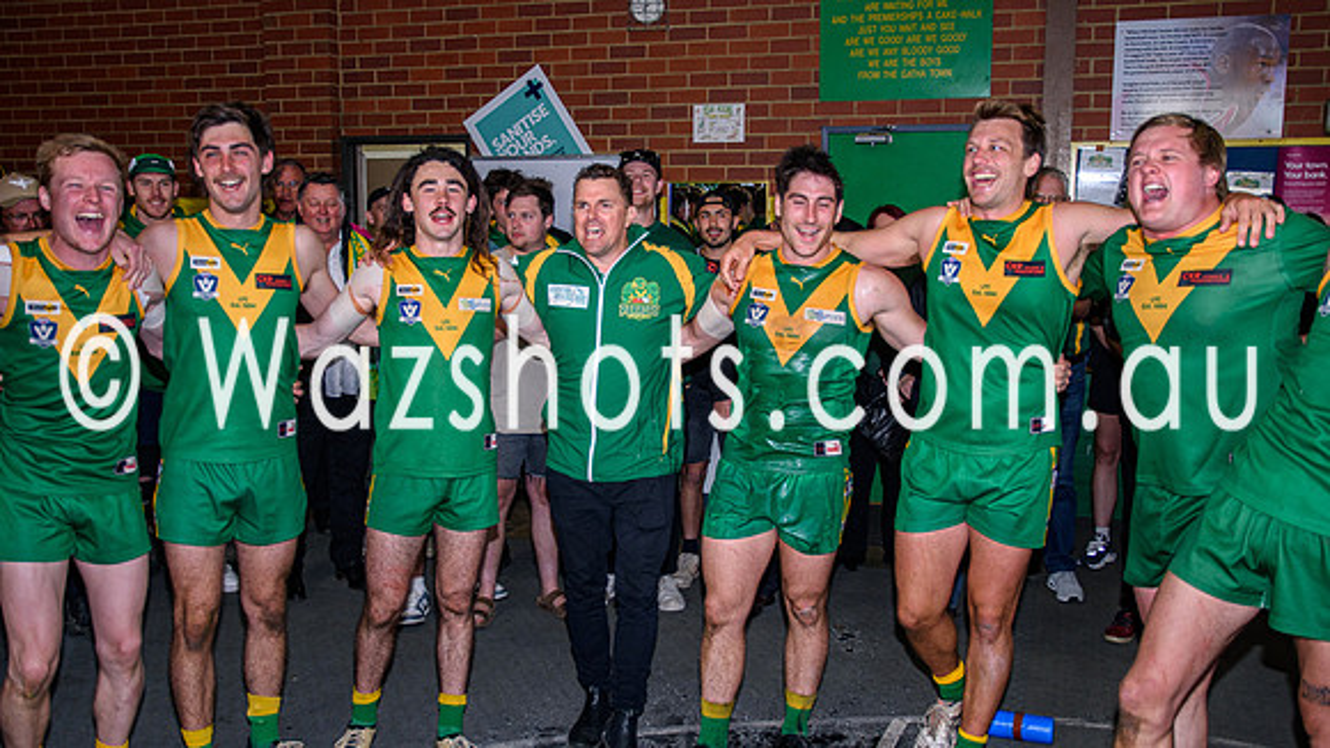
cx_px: 650
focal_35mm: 38
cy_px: 388
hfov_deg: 53.4
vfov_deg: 31.6
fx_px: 1323
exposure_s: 1/160
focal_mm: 22
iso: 400
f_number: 2.8
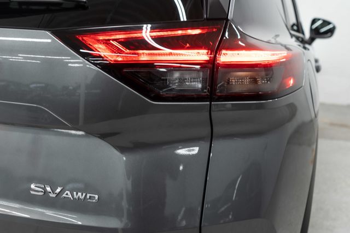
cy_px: 116
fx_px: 408
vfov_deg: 31.9
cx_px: 175
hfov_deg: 46.4
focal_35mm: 42
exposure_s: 1/40
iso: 200
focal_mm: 28
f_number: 3.2
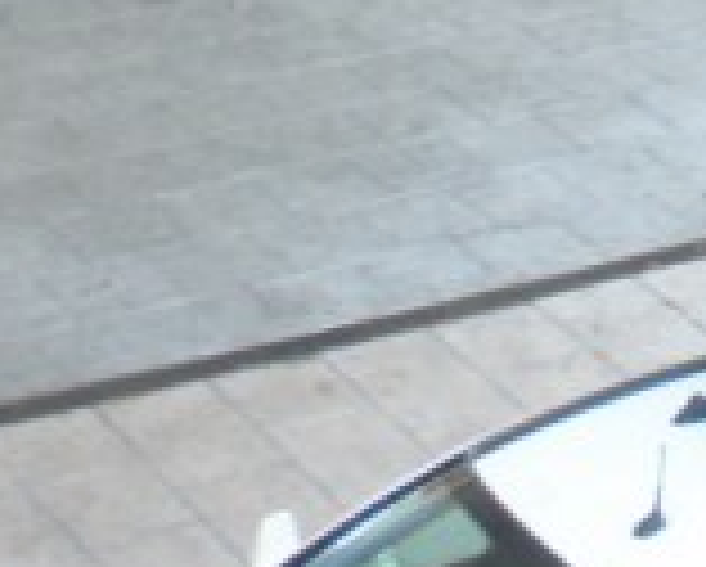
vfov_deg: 8.3
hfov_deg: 10.8
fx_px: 3745
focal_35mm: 179
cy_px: -540
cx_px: 450
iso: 100
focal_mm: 6.3
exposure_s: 1/30
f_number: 3.5
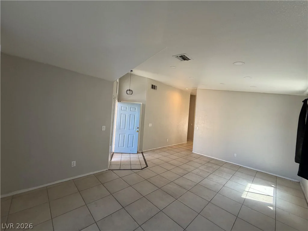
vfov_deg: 85.7
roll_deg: -3.3
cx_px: 154
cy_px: 116
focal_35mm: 14
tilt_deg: +1.1
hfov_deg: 102.1
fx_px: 125
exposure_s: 1/121
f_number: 2.2
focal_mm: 2.22
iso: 200
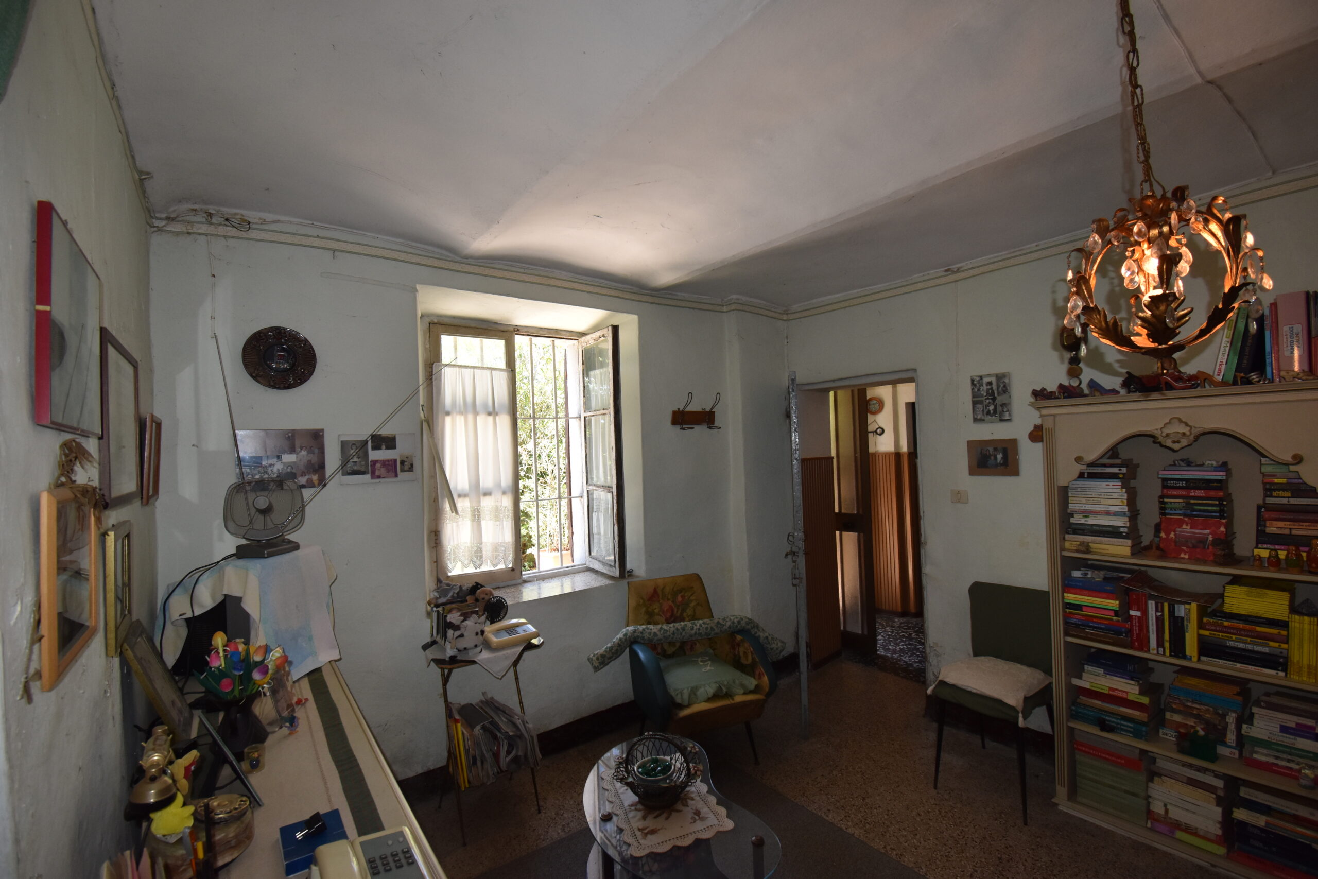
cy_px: 440
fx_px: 549
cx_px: 659
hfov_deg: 100.4
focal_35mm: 15
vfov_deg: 77.3
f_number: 5.6
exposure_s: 1/125
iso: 720
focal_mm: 10
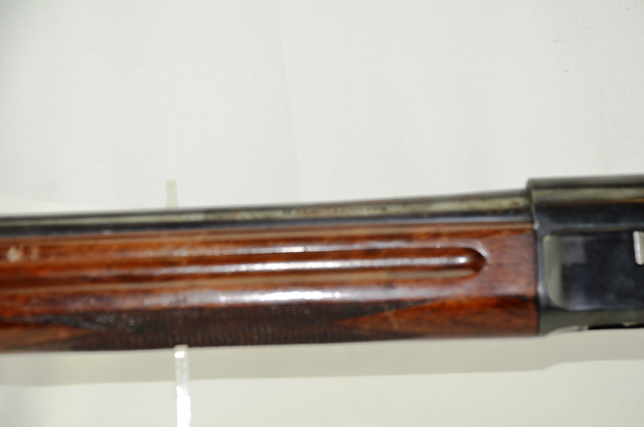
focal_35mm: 120
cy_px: 214
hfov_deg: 17.1
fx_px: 2142
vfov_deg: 11.4
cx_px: 322
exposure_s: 1/100
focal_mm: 80
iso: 400
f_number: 5.6
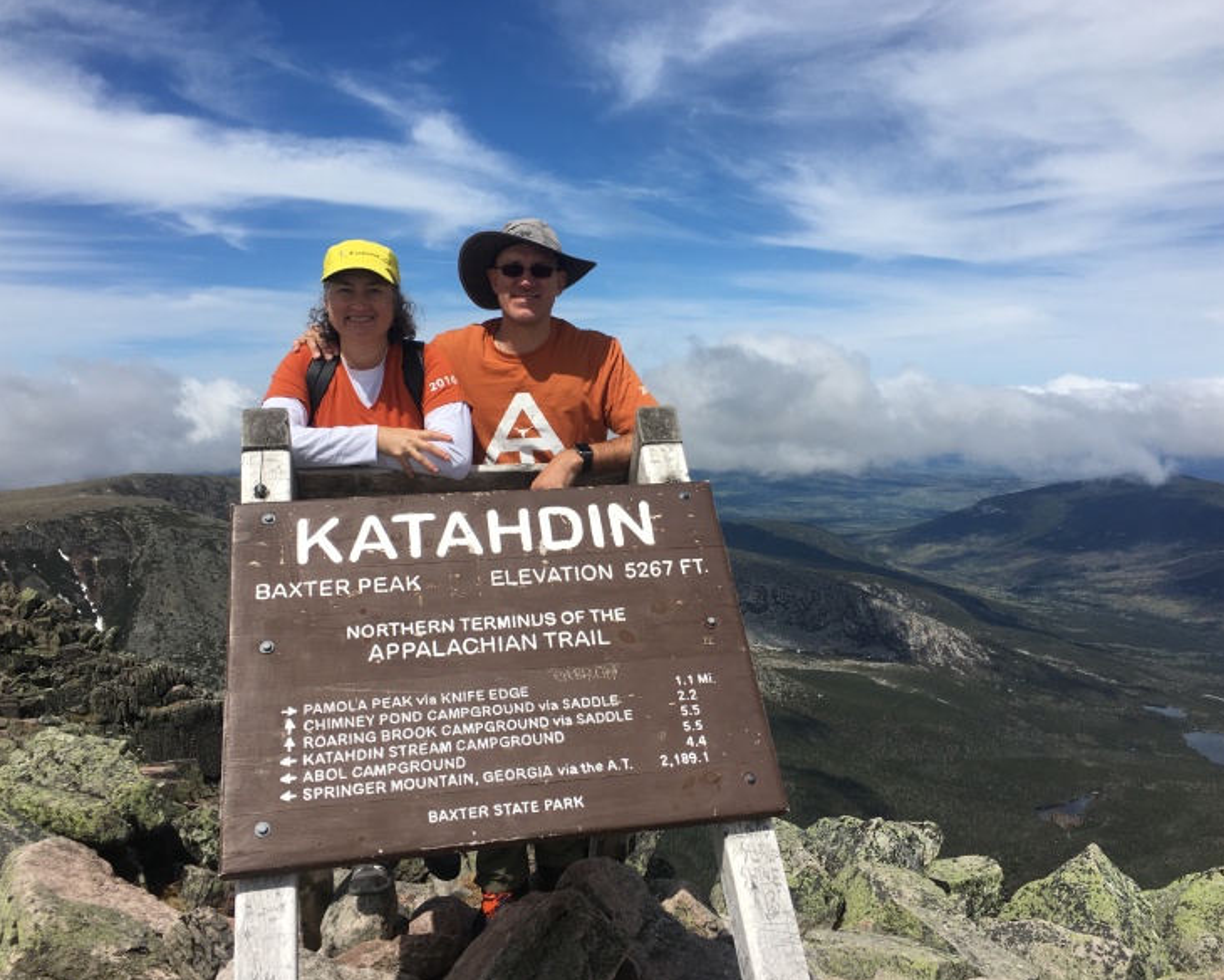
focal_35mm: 31
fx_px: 1123
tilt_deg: -3.2
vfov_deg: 47.1
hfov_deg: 57.2
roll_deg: +1.6
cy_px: 485
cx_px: 615
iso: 25
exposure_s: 1/2849
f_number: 2.2
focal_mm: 4.15
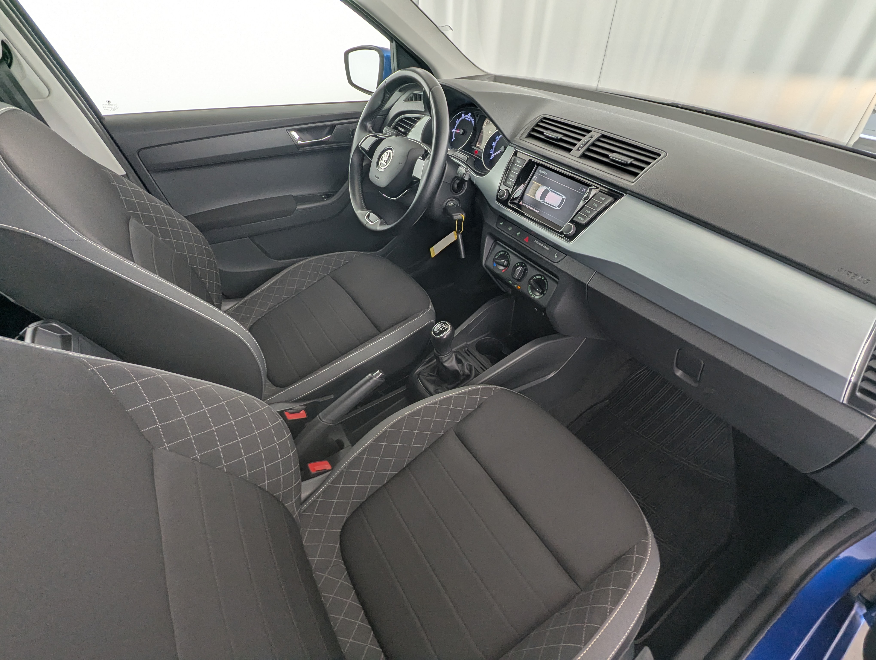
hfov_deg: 94.4
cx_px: 438
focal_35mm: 16
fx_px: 405
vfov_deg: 78.2
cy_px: 330
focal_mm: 2.35
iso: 75
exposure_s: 1/59
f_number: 2.2
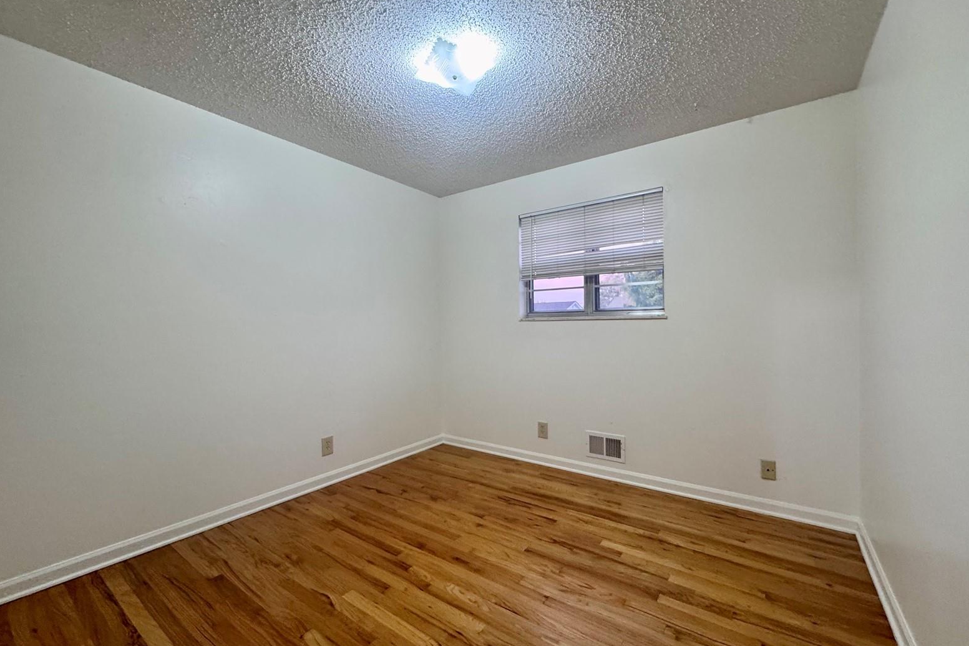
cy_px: 326
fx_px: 404
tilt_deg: -0.2
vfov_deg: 77.3
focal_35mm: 15
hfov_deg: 100.4
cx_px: 486
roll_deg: +1.0
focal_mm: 2.22
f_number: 2.2
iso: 250
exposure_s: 1/60
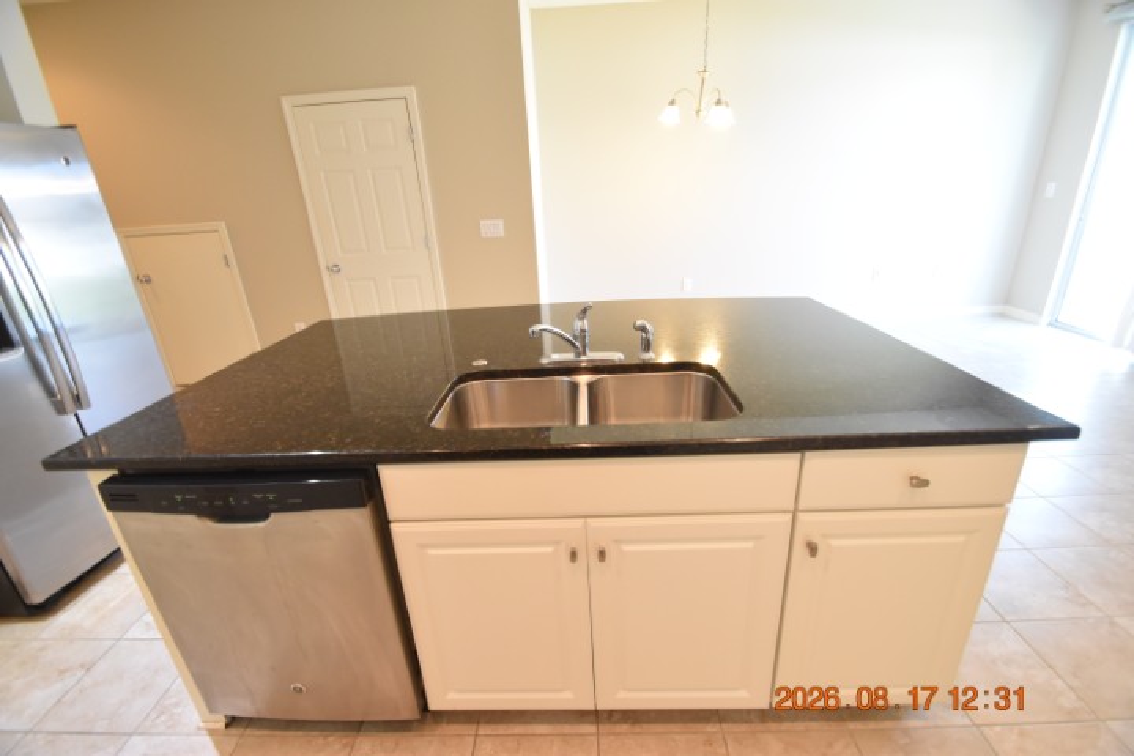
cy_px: 378
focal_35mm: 15
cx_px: 567
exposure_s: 1/60
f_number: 3.5
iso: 1600
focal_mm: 10
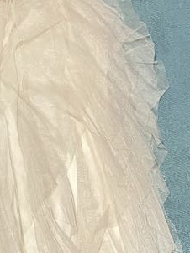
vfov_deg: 20.6
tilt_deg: -69.8
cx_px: 21
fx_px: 682
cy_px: 240
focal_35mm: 93
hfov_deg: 15.7
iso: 640
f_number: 1.6
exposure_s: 1/33
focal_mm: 4.2
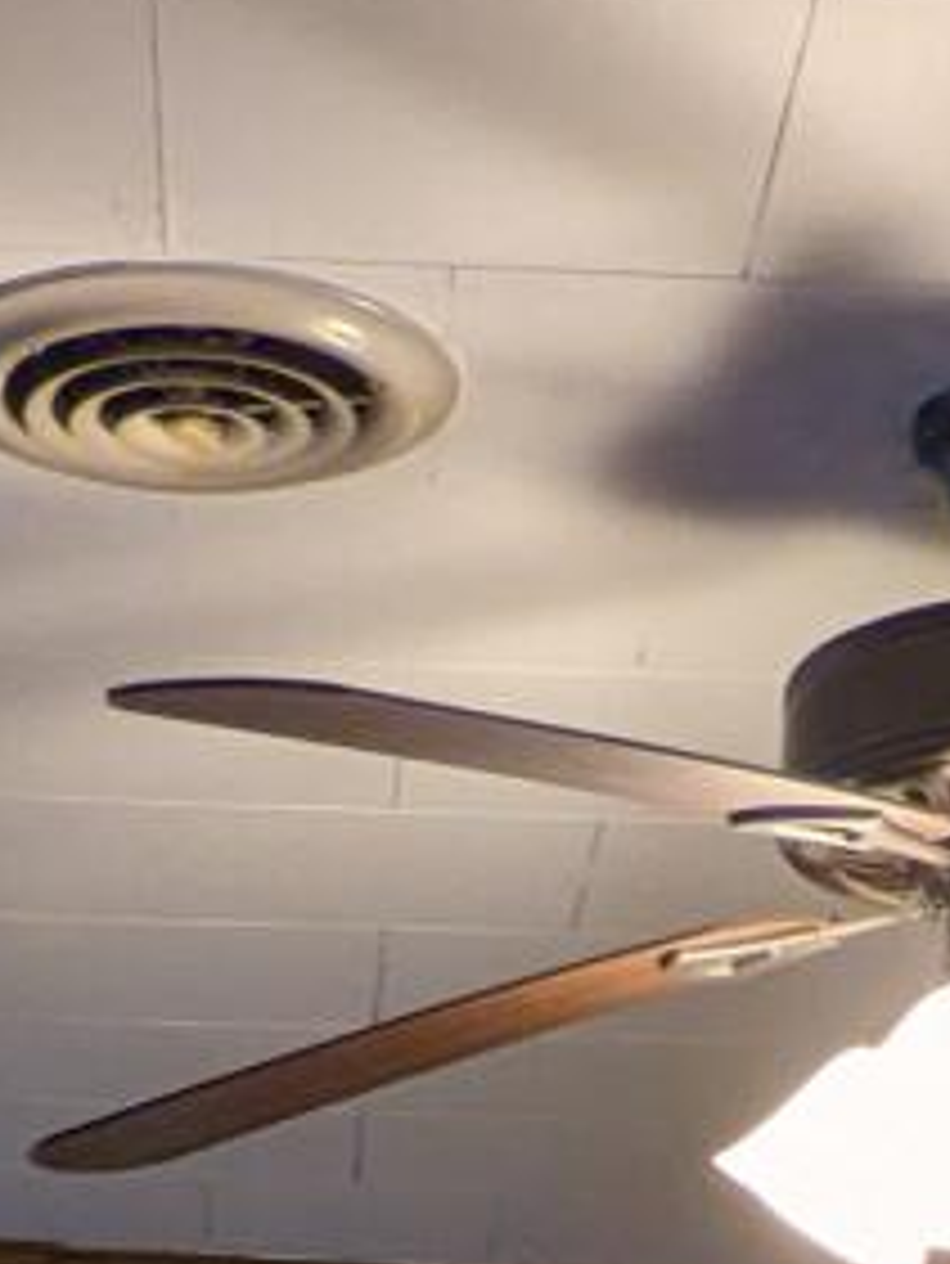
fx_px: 4168
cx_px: 549
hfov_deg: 13.0
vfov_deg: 15.1
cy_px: 2236
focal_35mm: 114
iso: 249
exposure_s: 1/24
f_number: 2.2
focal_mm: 2.22
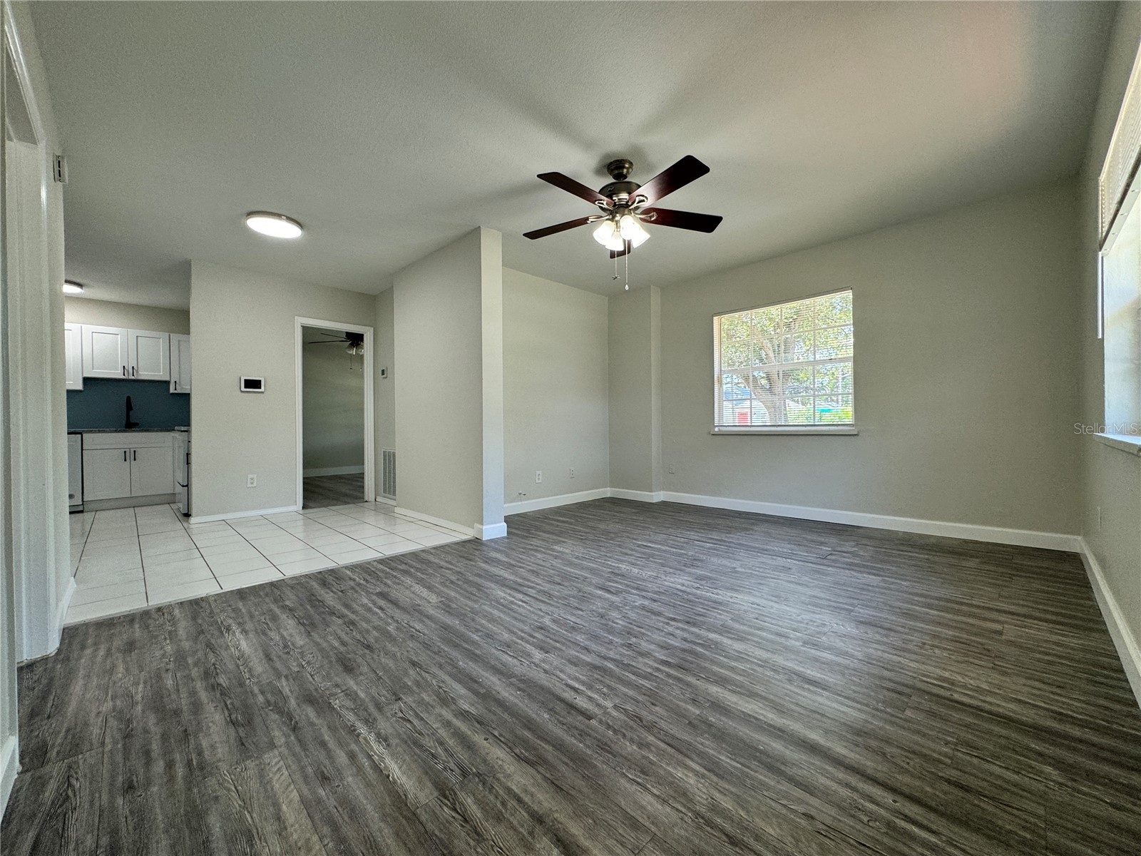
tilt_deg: -0.2
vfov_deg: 85.7
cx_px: 570
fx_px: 461
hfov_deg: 102.1
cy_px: 428
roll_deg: +0.9
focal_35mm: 14
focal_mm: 2.22
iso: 125
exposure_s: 1/120
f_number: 2.2
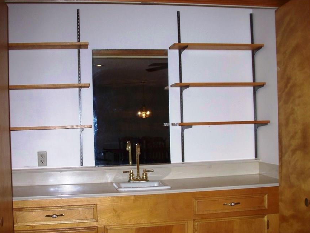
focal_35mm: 45
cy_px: 130
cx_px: 142
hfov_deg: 42.0
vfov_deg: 32.2
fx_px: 403
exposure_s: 1/60
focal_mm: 6.3
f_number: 3.9
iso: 200
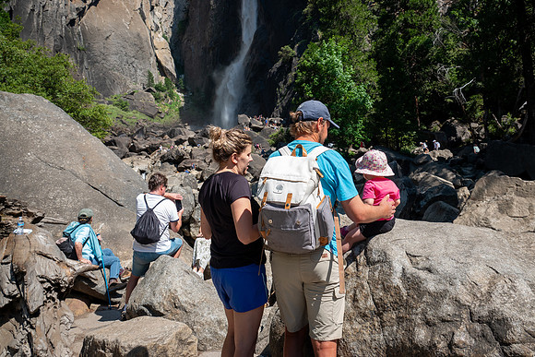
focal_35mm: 27
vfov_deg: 47.6
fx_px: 404
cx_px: 279
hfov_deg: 67.0
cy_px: 168
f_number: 4
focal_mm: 9.14
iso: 100
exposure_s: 1/500
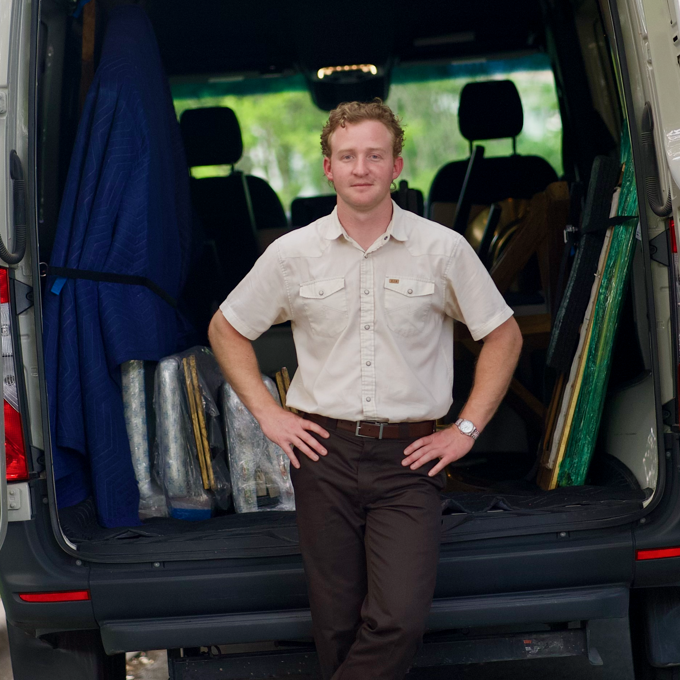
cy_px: 278
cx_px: 328
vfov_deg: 10.7
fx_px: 3623
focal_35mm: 163
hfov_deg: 10.7
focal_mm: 85
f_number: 1.8
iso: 640
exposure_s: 1/320
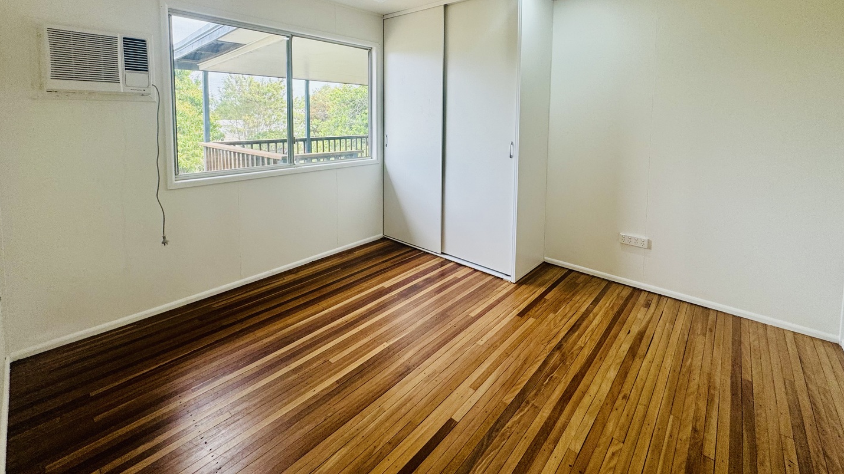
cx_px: 427
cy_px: 143
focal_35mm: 16
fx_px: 358
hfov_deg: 99.4
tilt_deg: -3.9
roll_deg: -0.1
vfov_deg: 64.6
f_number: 2.2
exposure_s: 1/100
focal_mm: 2.22
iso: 50
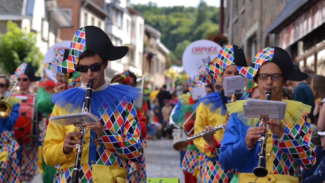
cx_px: 162
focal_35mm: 126
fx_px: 1086
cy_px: 95
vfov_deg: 9.6
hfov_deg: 17.0
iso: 100
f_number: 4
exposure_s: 1/400
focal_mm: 80
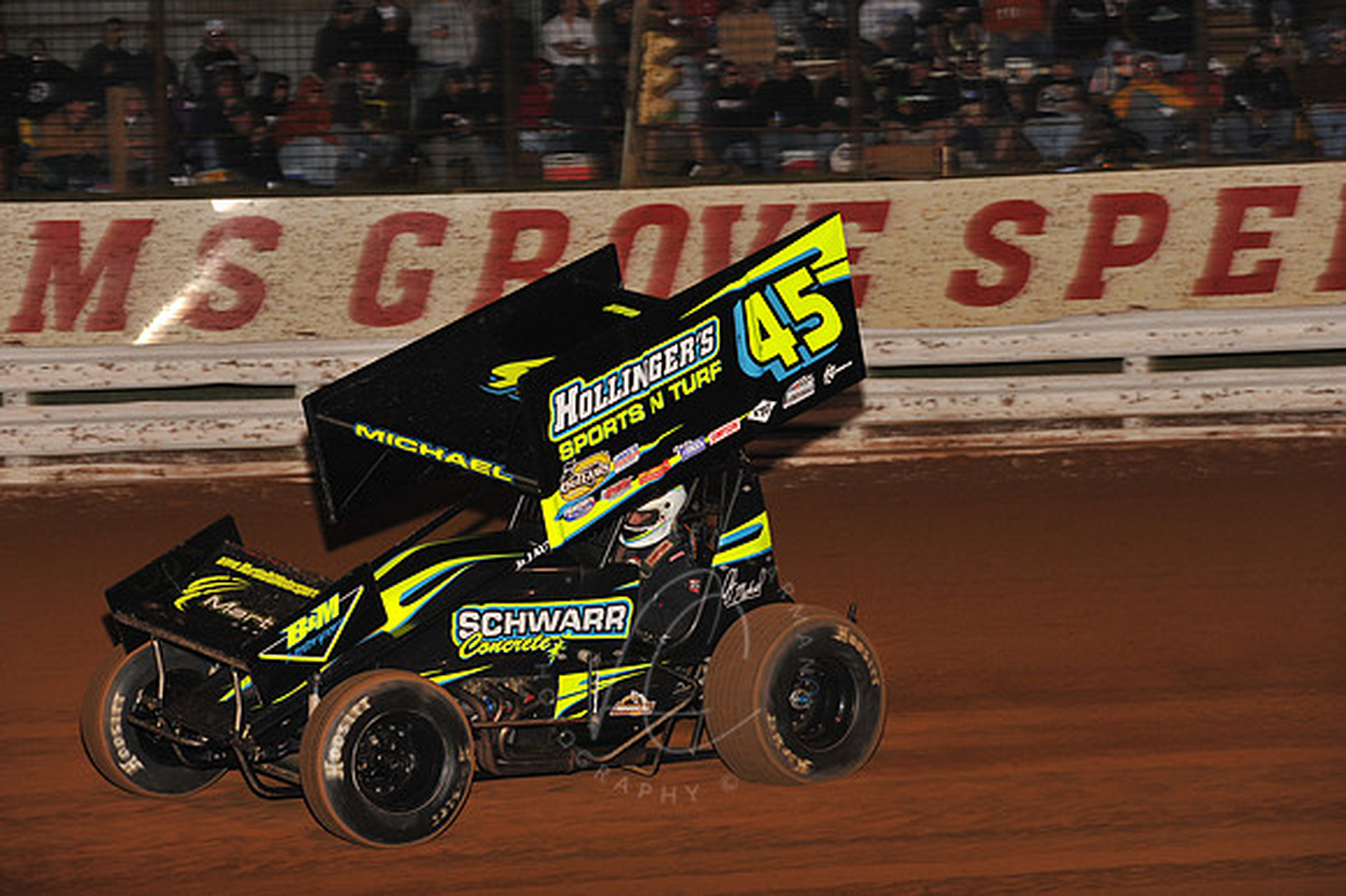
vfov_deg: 11.4
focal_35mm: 120
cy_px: 448
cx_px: 673
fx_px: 4484
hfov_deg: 17.1
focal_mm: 120
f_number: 6.3
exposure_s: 1/320
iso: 1250
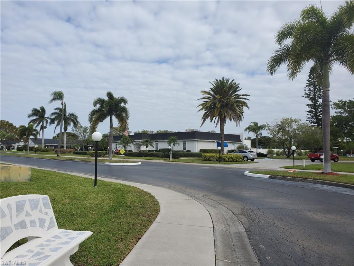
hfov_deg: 67.3
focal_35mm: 26
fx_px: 266
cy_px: 133
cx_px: 177
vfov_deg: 53.1
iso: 50
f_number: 2.4
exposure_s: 1/1422
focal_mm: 4.3
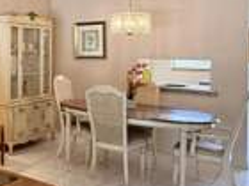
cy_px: 49
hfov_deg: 32.2
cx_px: -57
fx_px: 345
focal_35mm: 48
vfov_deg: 29.8
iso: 320
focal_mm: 2.22
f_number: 2.2
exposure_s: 1/120
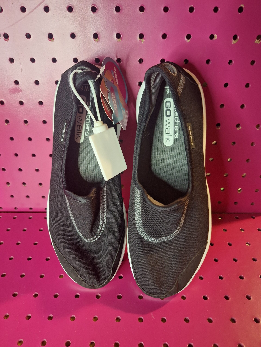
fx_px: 231
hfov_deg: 58.9
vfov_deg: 73.9
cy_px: 174
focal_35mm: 23
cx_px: 130
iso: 320
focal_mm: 5.54
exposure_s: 1/24
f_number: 1.8
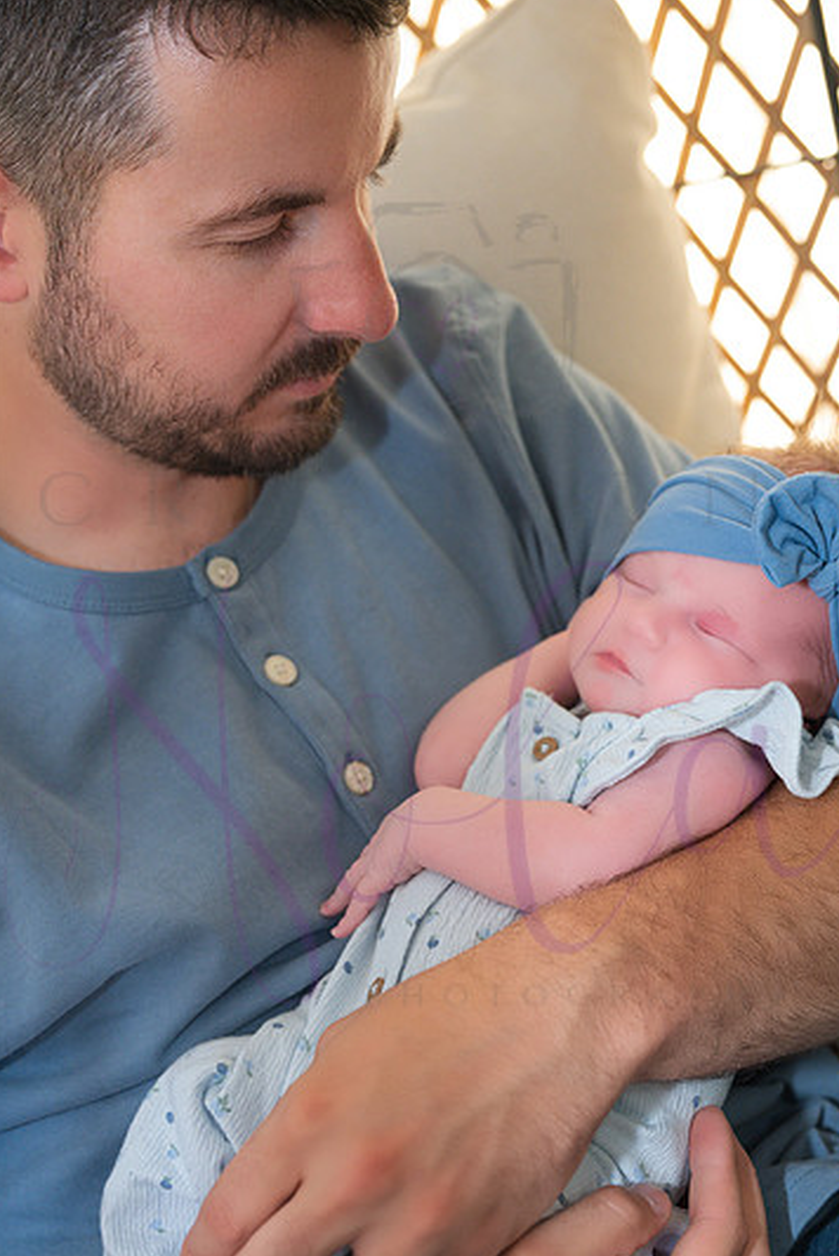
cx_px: 444
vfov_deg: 32.4
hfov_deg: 21.9
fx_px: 2164
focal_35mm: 62
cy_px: 608
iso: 1600
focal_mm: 57
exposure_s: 1/320
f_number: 4
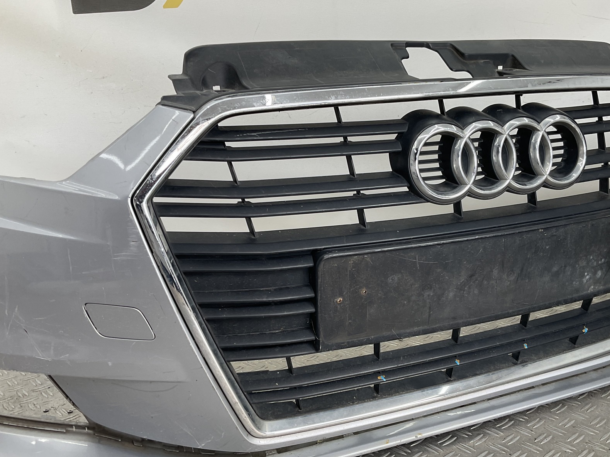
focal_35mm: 37
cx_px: 359
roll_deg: +0.7
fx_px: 652
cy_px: 266
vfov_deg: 38.6
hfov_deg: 49.9
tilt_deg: -17.1
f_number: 1.8
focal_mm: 3
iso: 16
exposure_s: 1/105
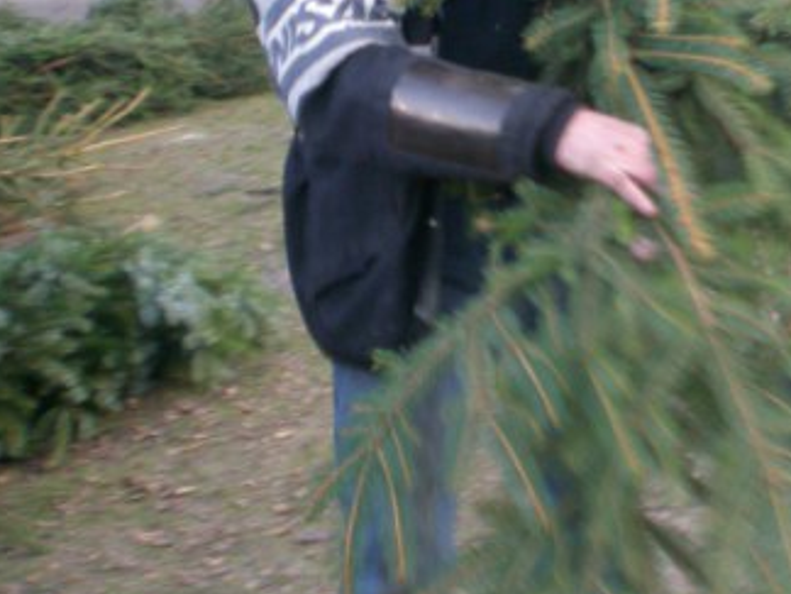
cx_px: 652
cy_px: 154
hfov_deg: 25.5
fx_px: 1714
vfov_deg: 19.5
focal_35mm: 75
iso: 200
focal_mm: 6.3
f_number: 3.1
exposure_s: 1/30
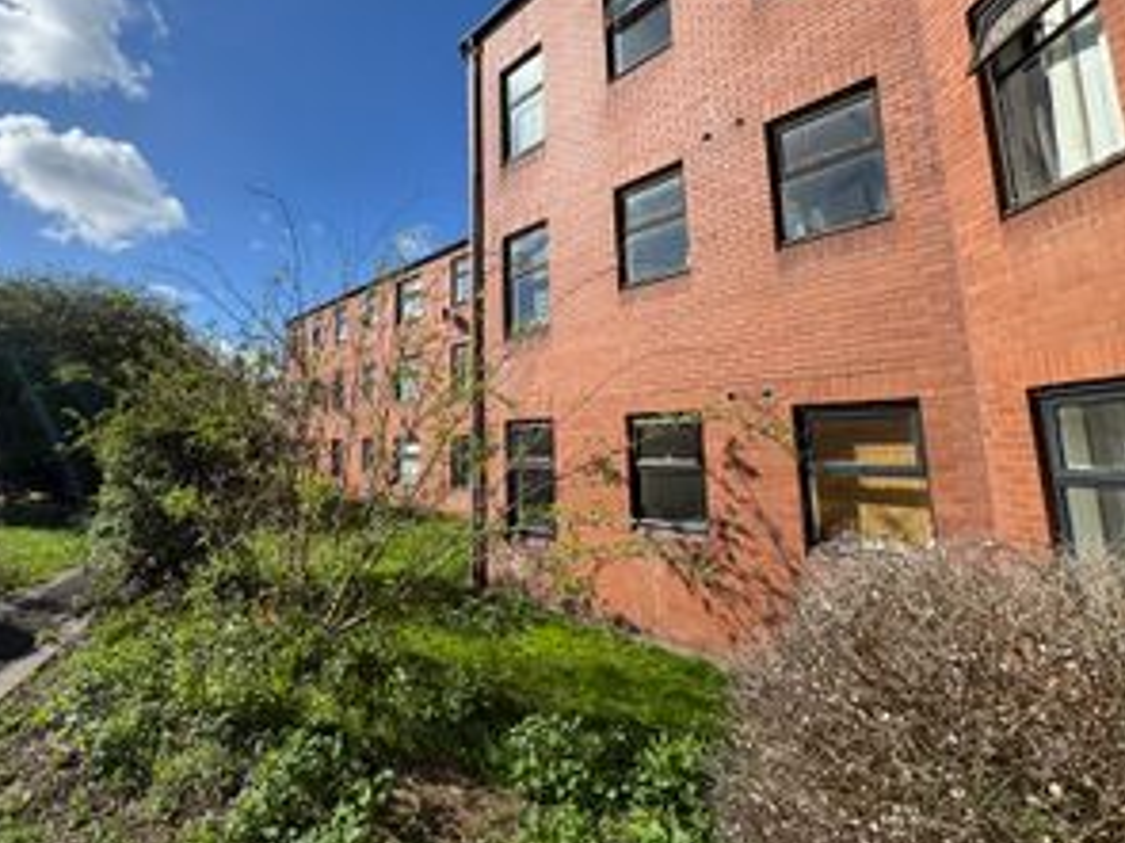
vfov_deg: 68.1
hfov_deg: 83.2
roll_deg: -0.1
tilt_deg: +9.5
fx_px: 617
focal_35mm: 19
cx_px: 427
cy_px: 343
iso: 40
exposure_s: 1/1880
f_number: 2.2
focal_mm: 2.22
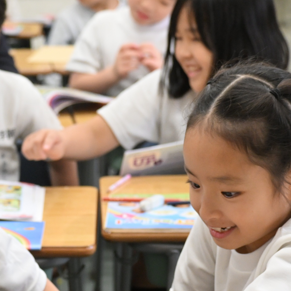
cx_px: 68
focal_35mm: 153
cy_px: 184
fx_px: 1455
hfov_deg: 11.4
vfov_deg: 11.4
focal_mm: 50
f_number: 4.5
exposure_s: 1/250
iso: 2500
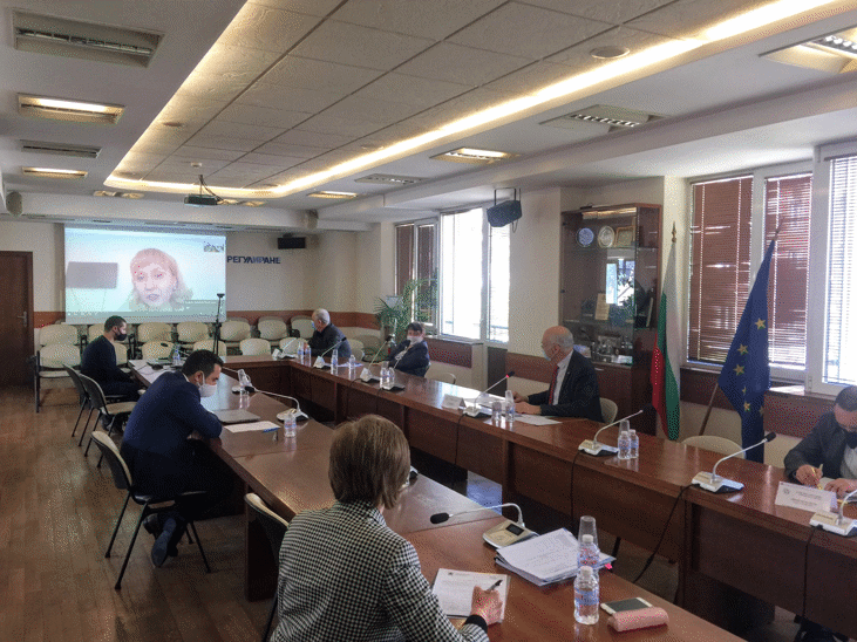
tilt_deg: -3.0
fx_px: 718
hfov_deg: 61.7
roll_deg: -1.5
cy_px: 321
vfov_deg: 48.2
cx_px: 428
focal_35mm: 29
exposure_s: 1/33
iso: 40
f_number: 2.2
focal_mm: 4.15
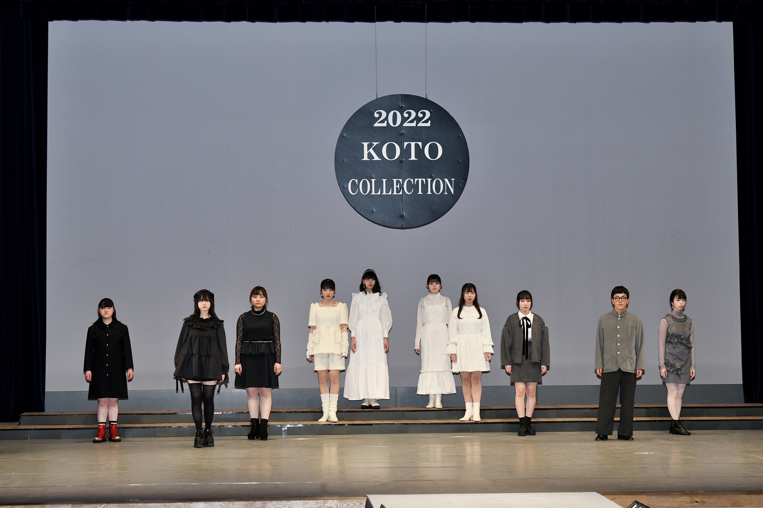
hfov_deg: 22.6
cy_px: 254
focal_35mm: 90
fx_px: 1907
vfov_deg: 15.2
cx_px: 382
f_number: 5.6
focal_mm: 60
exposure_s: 1/250
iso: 800
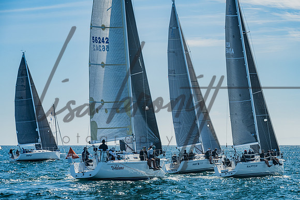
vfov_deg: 9.5
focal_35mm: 144
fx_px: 1202
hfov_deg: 14.2
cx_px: 171
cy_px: 114
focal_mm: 125
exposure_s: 1/400
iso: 400
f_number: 10
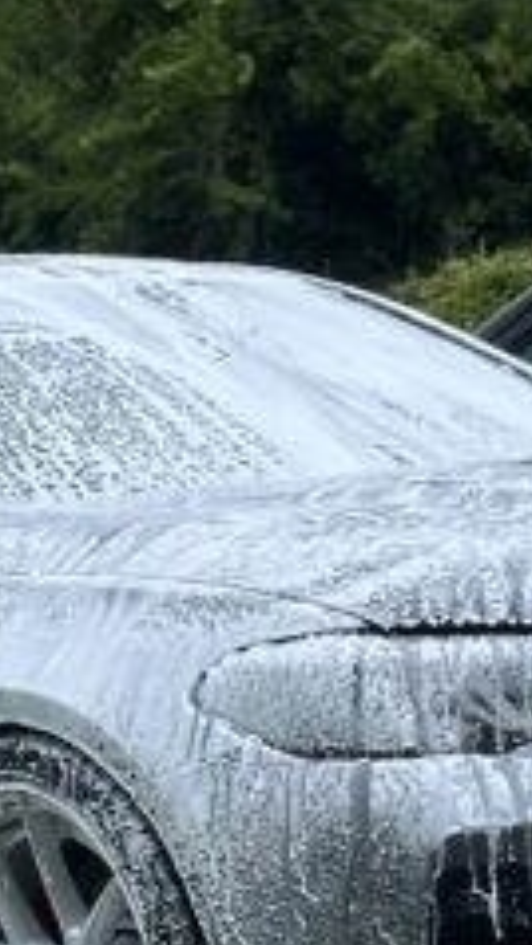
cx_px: 139
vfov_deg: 9.6
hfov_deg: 5.4
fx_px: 5639
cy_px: 723
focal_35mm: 225
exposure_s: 1/785
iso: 64
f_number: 1.78
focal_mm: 6.86
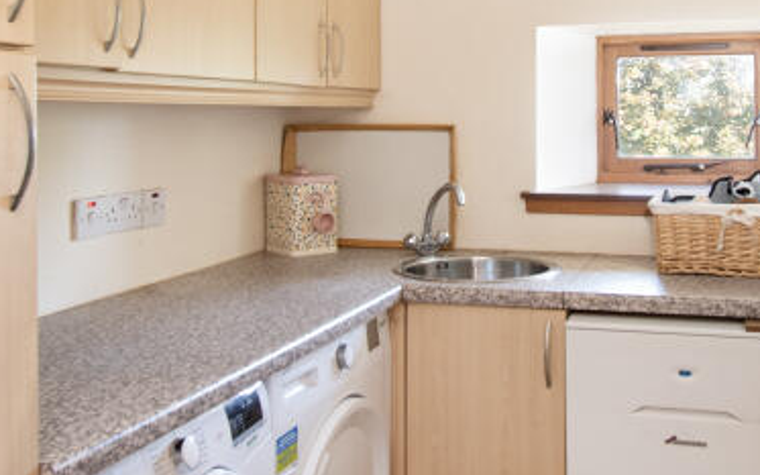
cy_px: 98
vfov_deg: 29.8
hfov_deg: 47.0
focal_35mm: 42
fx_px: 870
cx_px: 448
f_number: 8
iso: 320
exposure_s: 1/3
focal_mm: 10
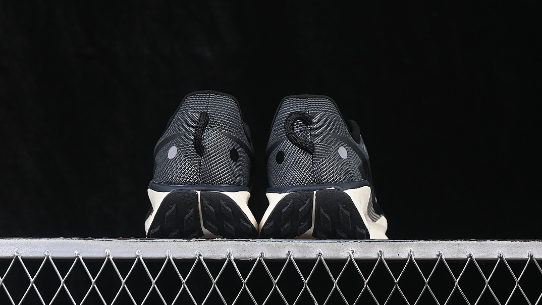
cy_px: 125
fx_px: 1135
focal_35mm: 79
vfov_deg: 15.3
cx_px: 272
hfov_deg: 26.9
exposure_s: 1/60
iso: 160
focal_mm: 50
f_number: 6.3
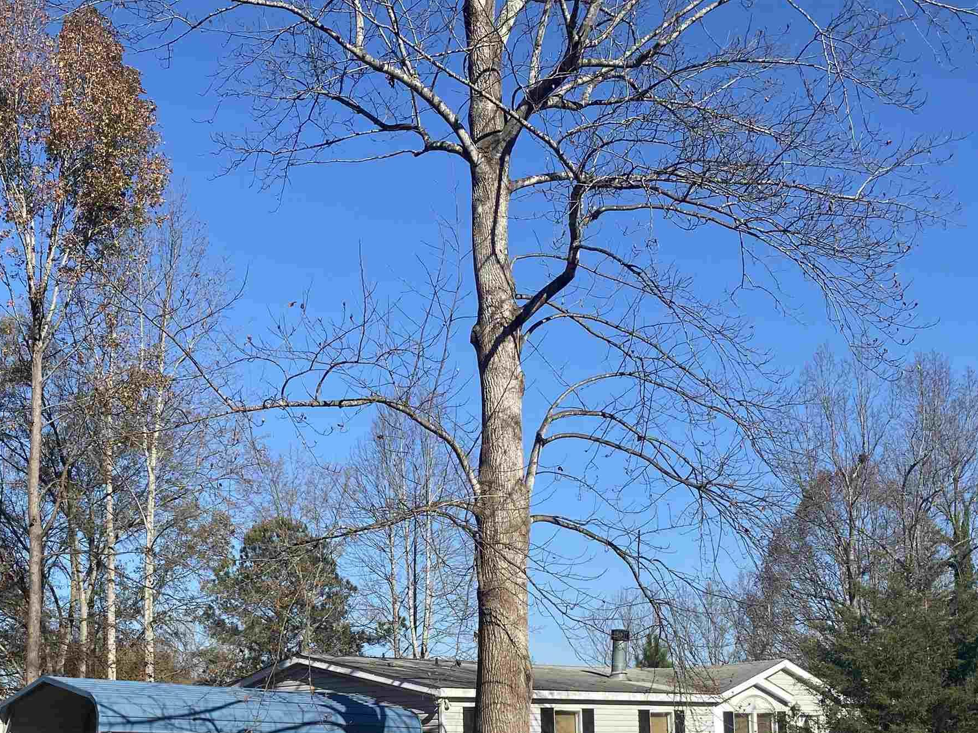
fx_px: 1271
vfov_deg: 31.0
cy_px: 634
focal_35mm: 45
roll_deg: +0.2
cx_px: 341
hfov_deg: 41.6
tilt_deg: +5.2
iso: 32
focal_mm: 4.25
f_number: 1.8
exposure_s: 1/2222
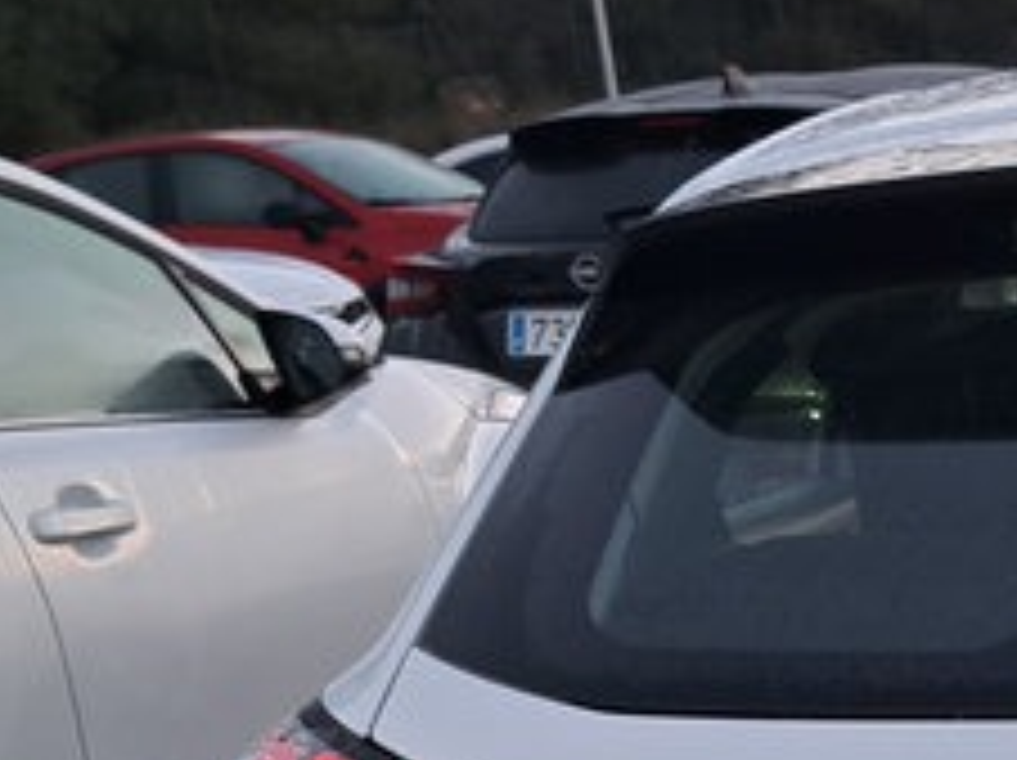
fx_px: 2495
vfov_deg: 16.5
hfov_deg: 21.7
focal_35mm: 85
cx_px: 1143
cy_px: 953
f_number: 1.8
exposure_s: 1/100
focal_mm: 5.23
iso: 50
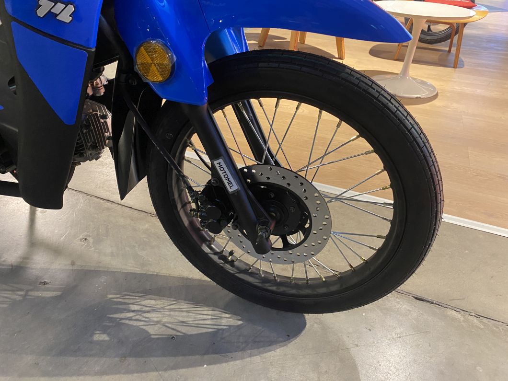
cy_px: 190
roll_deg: -2.3
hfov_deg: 67.3
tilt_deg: -34.0
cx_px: 254
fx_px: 382
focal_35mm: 26
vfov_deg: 53.1
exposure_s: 1/50
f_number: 1.8
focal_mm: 4.25
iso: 400
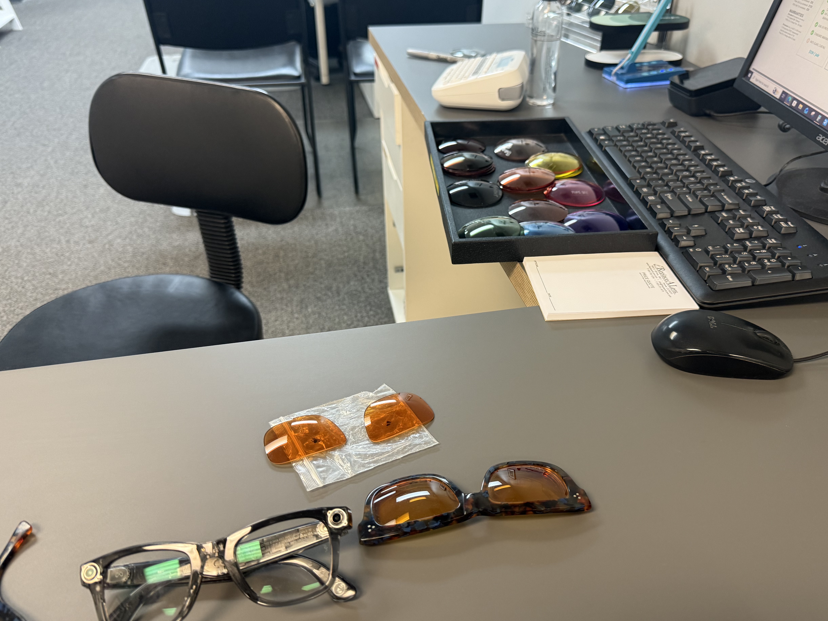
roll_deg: -0.6
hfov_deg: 63.3
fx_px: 670
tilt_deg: -33.7
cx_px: 456
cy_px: 319
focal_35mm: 28
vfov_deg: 49.7
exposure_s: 1/60
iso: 200
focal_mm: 6.76
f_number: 1.78
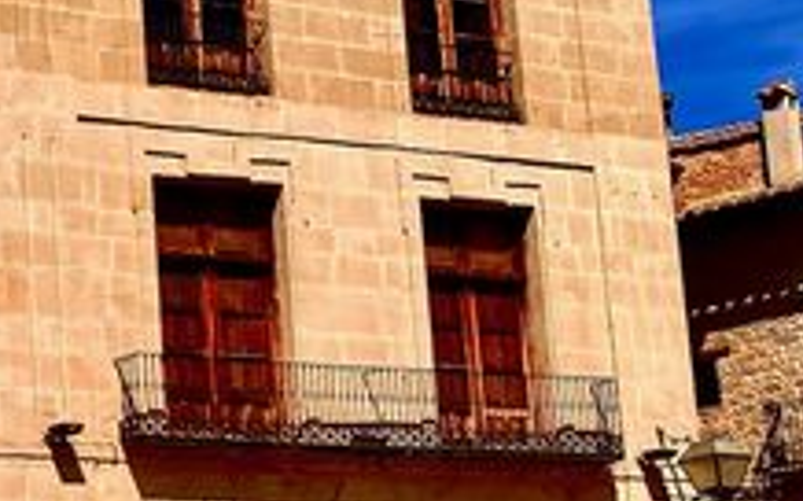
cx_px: -228
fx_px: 2078
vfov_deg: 13.7
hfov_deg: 20.1
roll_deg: +1.5
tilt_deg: +11.4
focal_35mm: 95
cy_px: 420
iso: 32
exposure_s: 1/3731
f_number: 1.8
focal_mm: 4.25
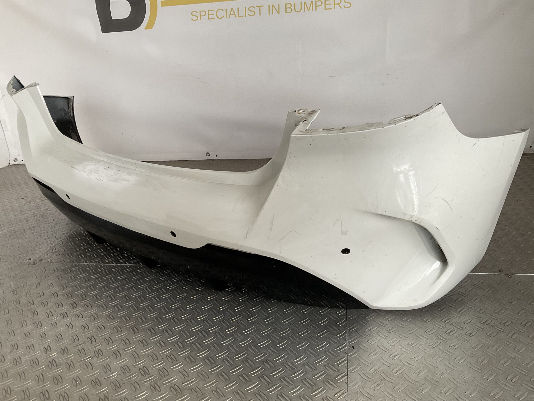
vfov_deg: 48.2
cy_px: 200
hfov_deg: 61.7
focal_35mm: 29
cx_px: 267
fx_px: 447
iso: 64
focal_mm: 3
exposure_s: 1/100
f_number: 1.8
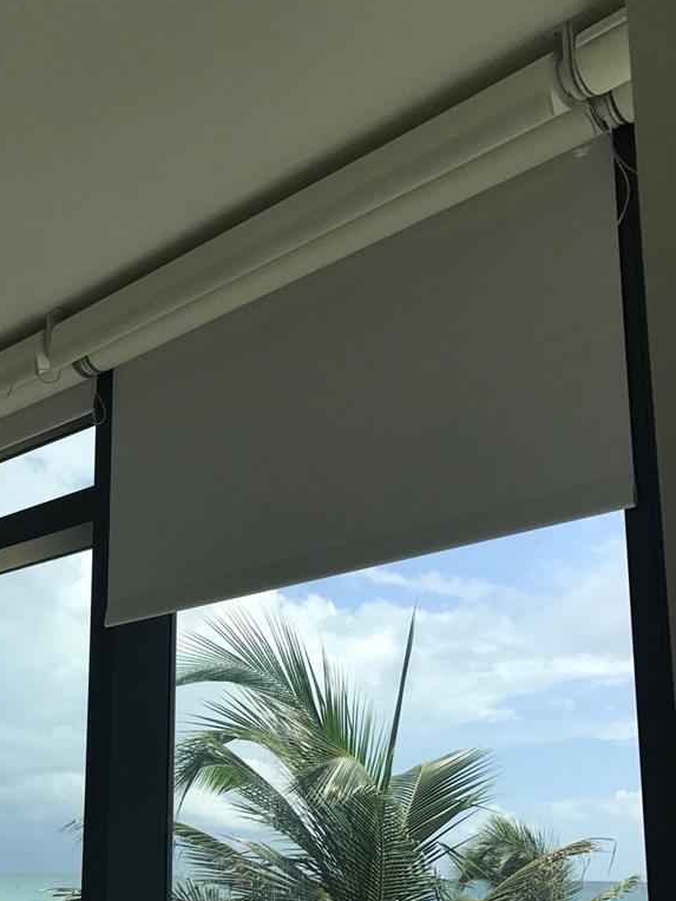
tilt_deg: +11.7
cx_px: 178
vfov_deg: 41.8
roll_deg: -1.1
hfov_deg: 32.3
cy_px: 663
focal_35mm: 44
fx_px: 1146
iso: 20
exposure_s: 1/939
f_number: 1.8
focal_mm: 3.99
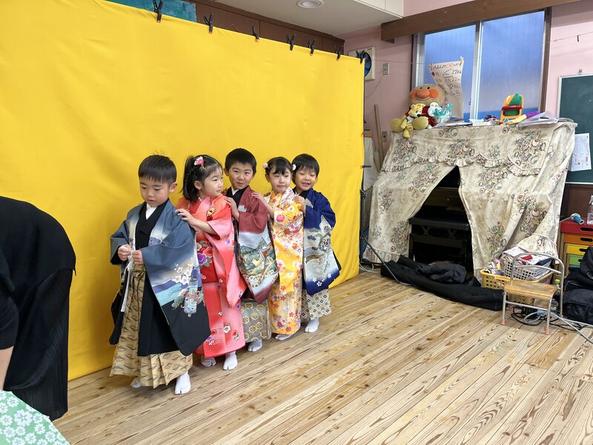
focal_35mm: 26
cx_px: 296
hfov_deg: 67.3
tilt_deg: -11.2
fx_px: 445
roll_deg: -0.4
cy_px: 222
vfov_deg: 53.1
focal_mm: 5.1
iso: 125
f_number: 1.6
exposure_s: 1/100
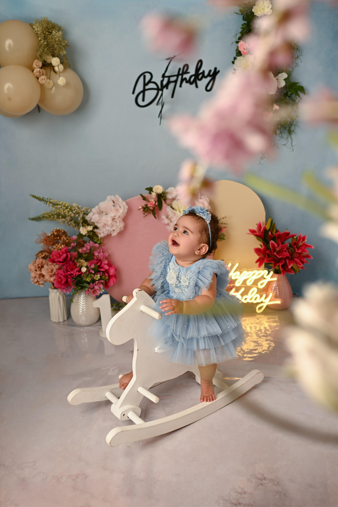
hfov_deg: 37.9
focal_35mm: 35
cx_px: 169
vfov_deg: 54.4
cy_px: 254
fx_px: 493
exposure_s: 1/200
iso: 100
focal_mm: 35
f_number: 2.5
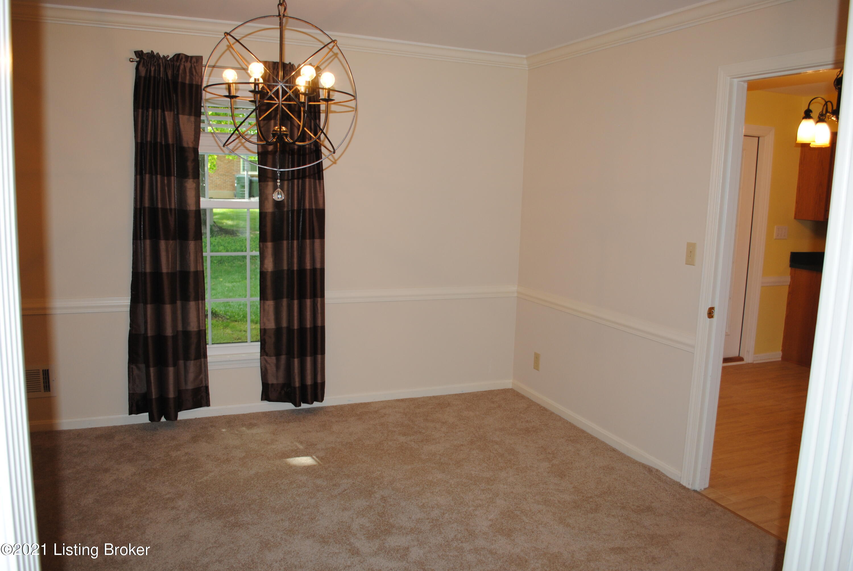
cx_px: 426
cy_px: 286
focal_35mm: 27
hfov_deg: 67.3
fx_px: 640
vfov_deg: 48.0
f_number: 3.5
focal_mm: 18
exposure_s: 1/60
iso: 200
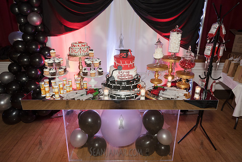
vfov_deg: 52.7
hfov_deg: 73.2
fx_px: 163
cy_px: 81
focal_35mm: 24
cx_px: 121
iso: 2000
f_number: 3.5
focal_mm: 24
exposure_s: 1/250
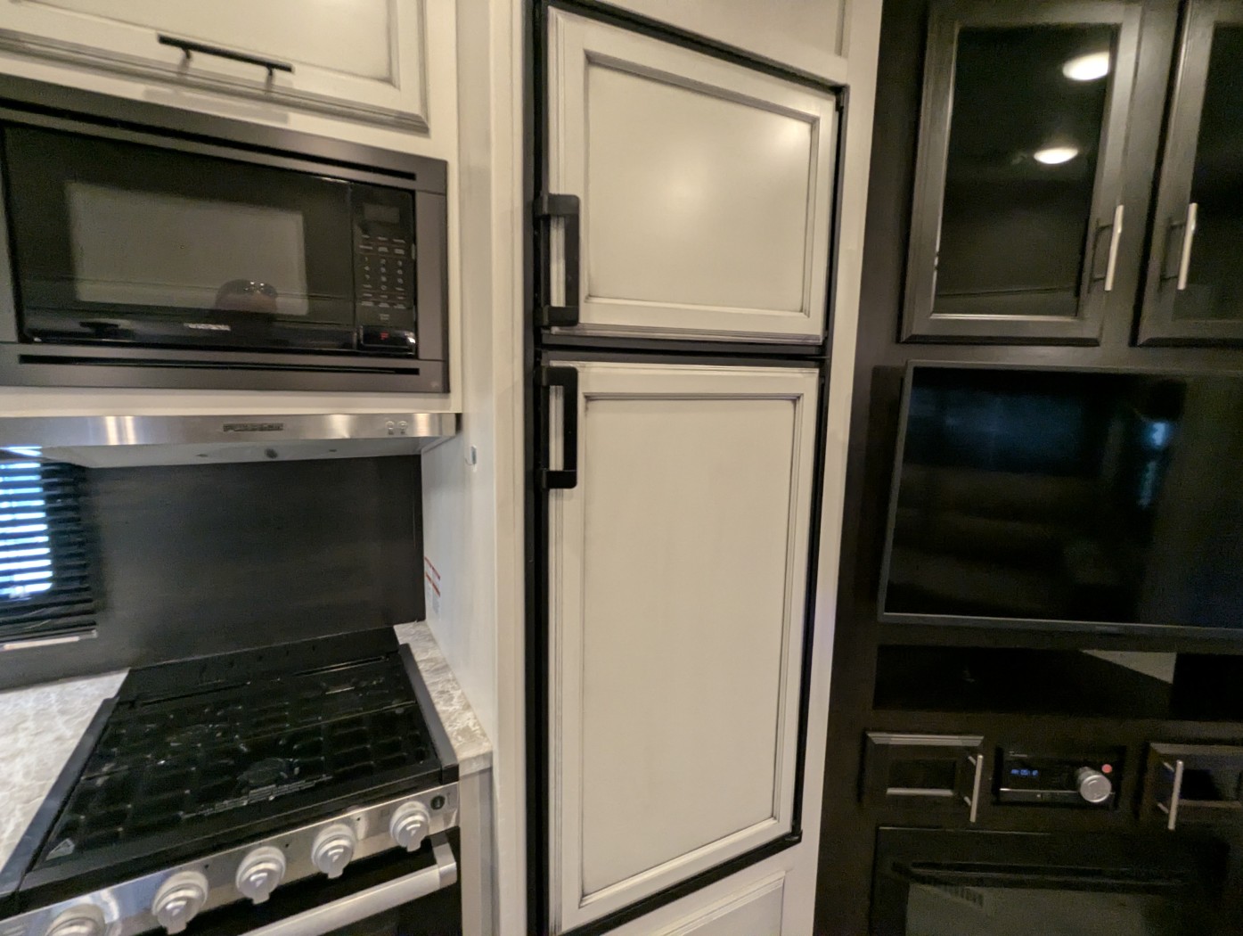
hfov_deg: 94.4
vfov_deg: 78.2
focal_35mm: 16
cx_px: 622
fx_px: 575
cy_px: 468
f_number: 2.2
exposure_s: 1/30.5
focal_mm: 2.35
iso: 332
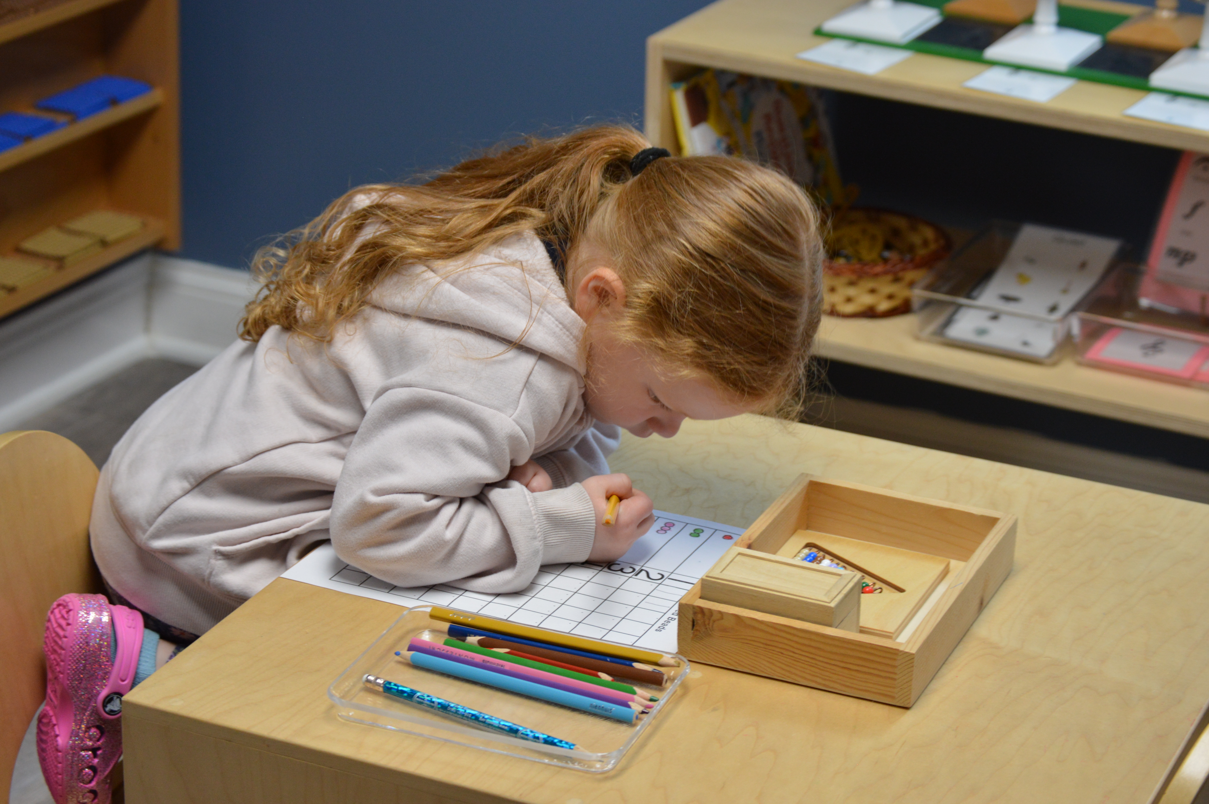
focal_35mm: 82
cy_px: 402
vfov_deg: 16.5
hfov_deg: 24.6
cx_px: 604
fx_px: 2768
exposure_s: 1/60
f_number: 4
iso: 640
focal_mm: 55
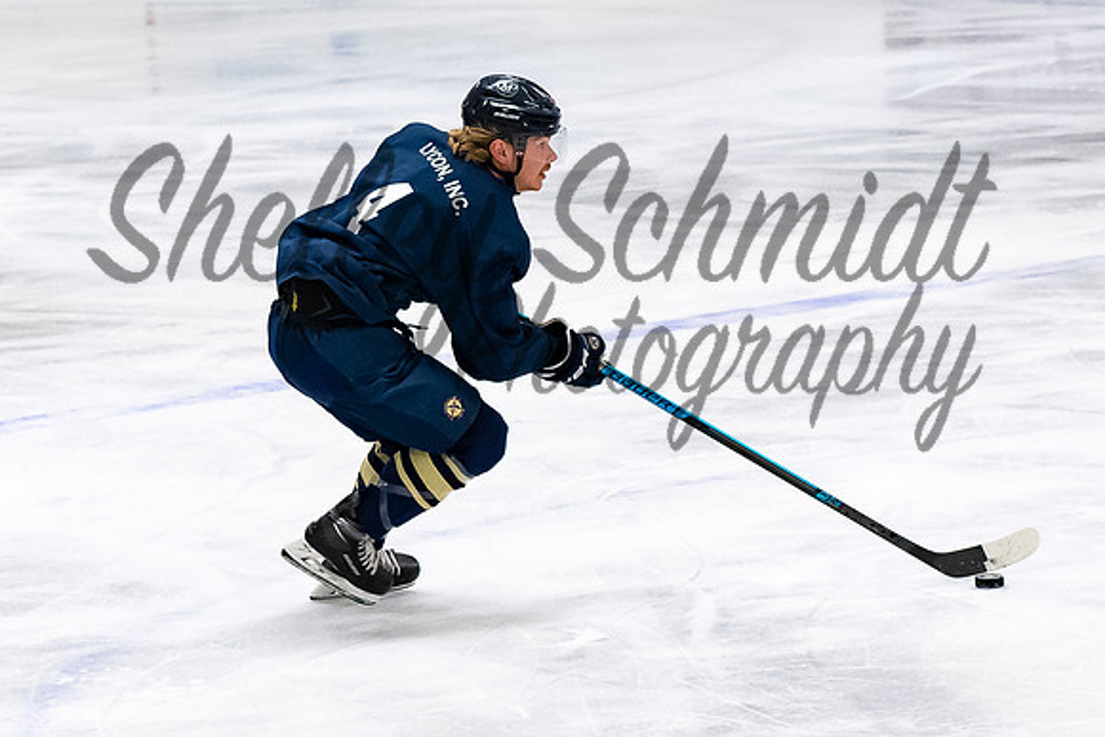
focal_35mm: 241
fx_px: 7404
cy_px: 217
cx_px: 498
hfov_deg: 8.5
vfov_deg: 5.7
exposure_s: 1/800
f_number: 3.5
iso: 2000
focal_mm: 78
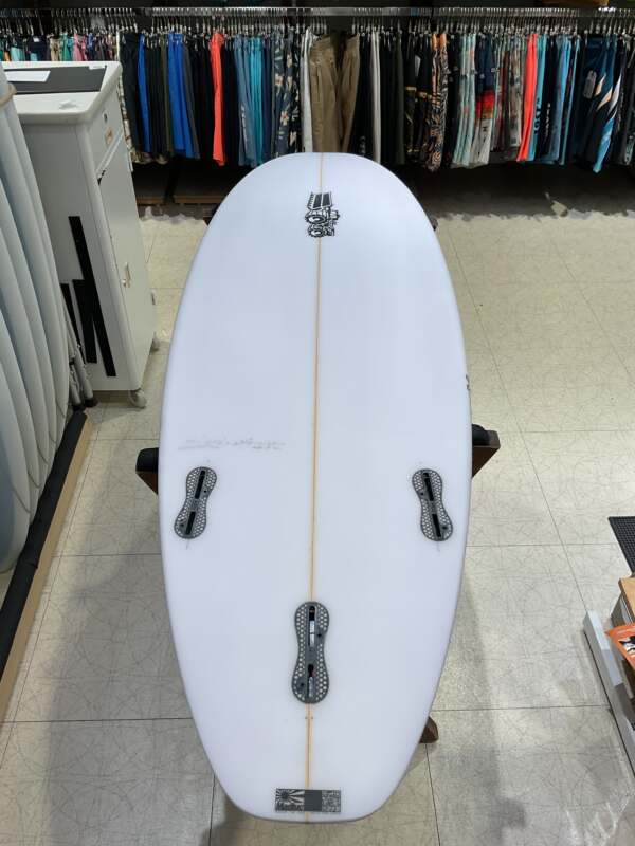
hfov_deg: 48.2
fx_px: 709
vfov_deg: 61.7
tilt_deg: -42.2
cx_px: 318
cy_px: 423
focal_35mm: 29
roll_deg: +1.2
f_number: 1.8
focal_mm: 3
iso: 25
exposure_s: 1/120
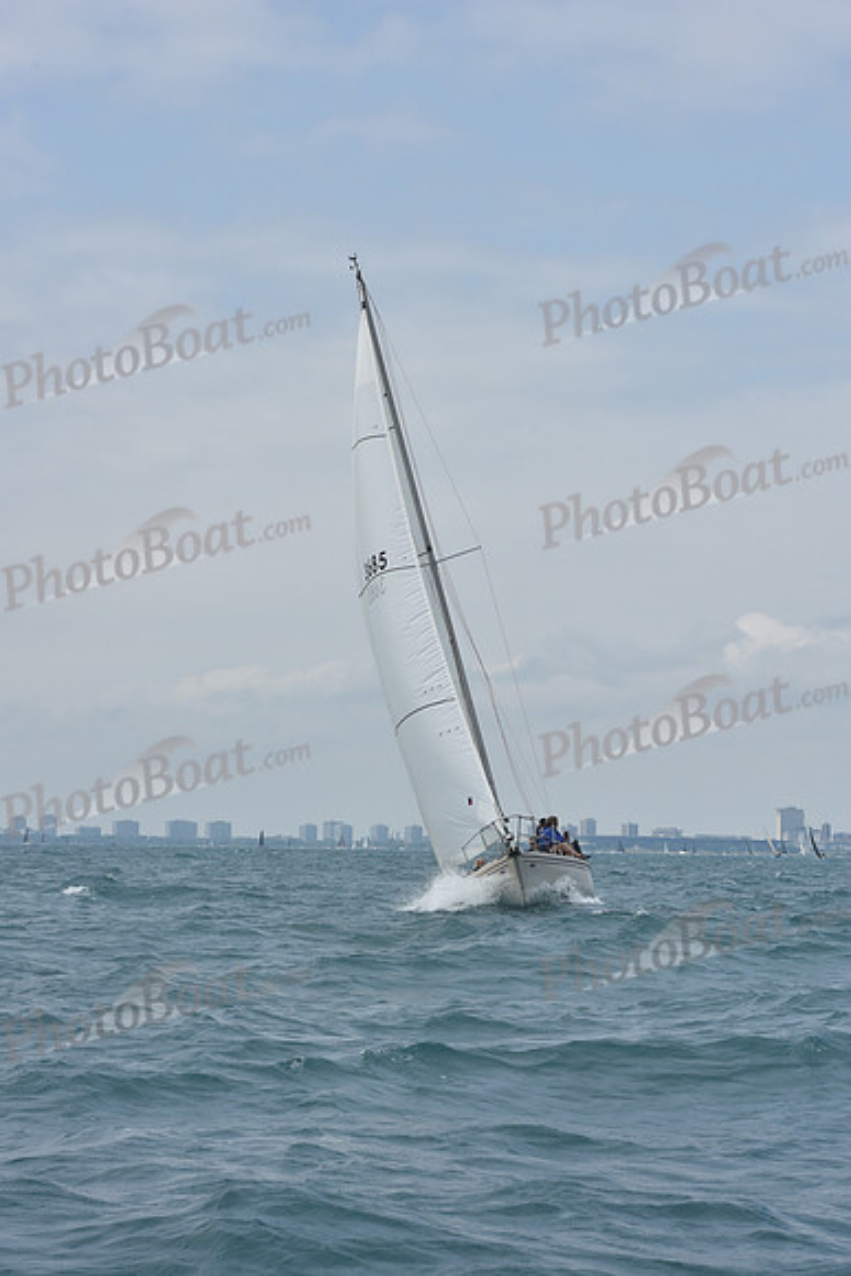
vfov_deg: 22.1
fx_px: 3260
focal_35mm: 92
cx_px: 426
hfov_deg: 14.9
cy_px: 638
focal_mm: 92
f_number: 11
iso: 250
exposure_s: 1/800
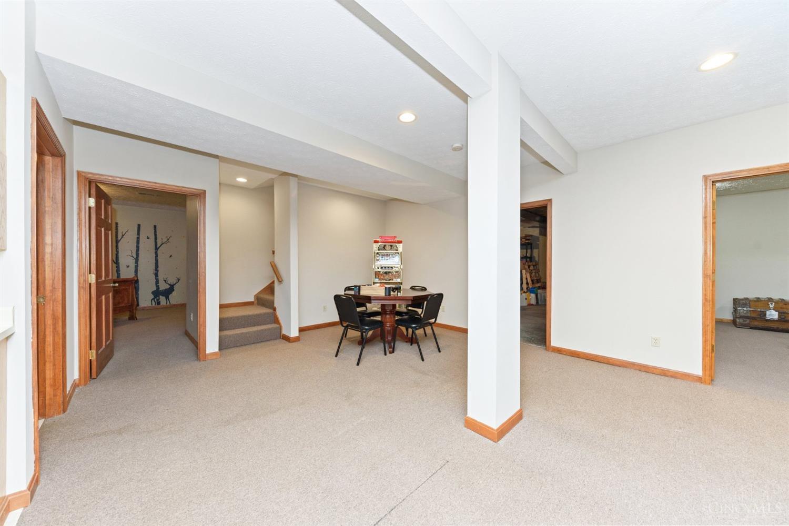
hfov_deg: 112.6
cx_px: 394
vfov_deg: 90.0
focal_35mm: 12
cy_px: 263
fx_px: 263
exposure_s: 1/25
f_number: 5.6
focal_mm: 12
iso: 800
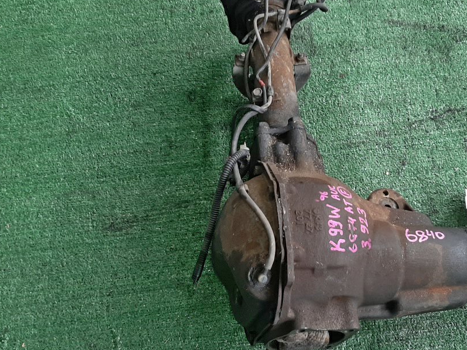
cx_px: 295
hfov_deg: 40.9
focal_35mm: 46
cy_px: 182
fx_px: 620
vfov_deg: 31.5
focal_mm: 3.93
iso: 63
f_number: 1.7
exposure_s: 1/50
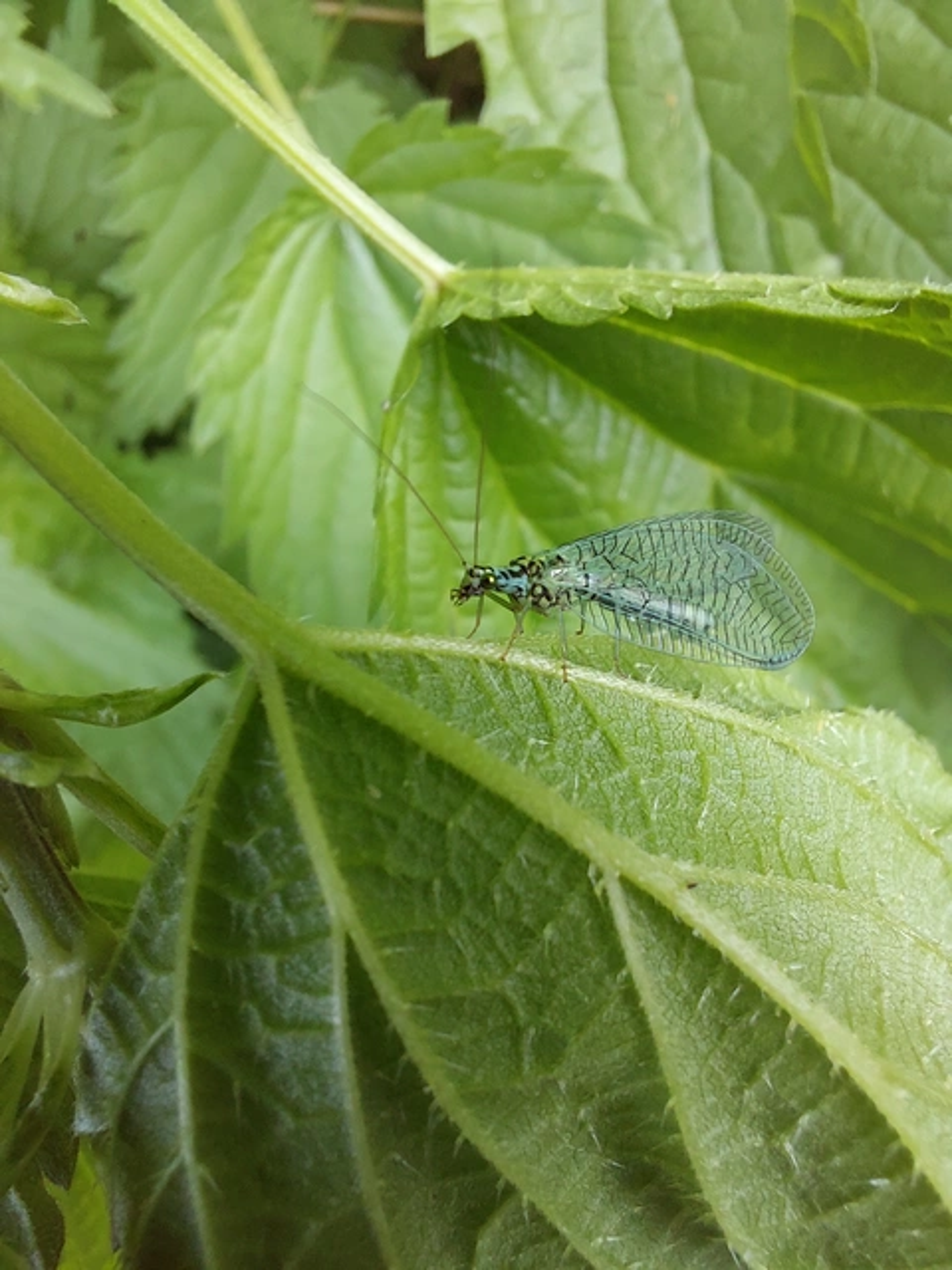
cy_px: 635
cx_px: 476
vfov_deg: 69.4
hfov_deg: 54.9
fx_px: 917
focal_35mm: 25
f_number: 2.4
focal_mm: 2.13
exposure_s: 1/40
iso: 64
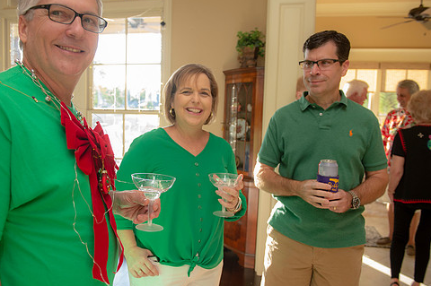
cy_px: 147
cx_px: 176
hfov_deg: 63.2
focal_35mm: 29
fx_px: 347
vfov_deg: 44.9
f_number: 4
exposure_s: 1/125
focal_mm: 24
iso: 800
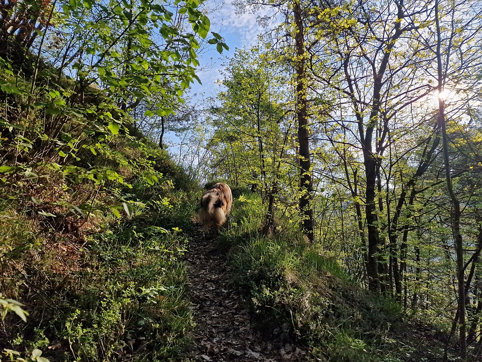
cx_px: 241
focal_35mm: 23
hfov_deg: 73.9
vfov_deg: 58.9
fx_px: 320
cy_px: 181
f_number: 1.8
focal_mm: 6.4
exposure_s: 1/692
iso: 50
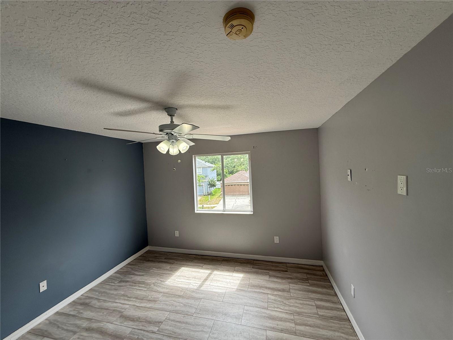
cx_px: 226
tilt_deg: -1.4
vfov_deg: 85.7
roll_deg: +2.8
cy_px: 170
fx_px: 183
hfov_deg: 102.1
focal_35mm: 14
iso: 64
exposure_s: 1/390
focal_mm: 2.22
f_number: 2.2
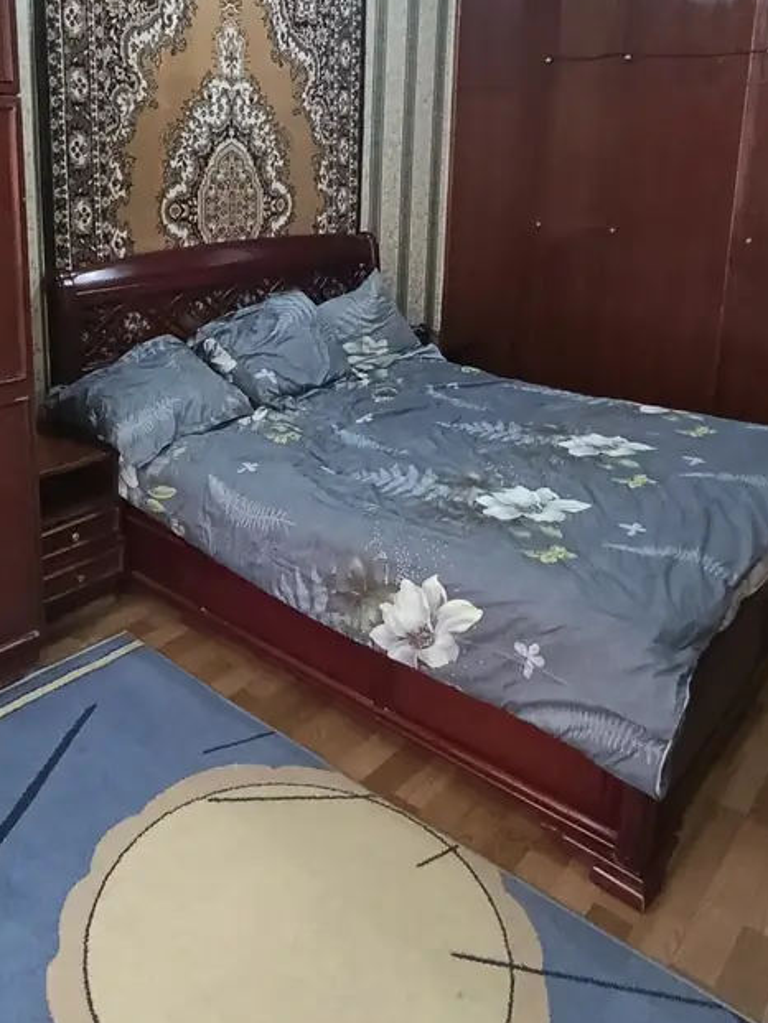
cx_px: 280
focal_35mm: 29
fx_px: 858
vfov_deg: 59.8
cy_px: 316
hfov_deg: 47.7
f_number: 2.2
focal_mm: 1.65
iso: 630
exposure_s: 1/33.3
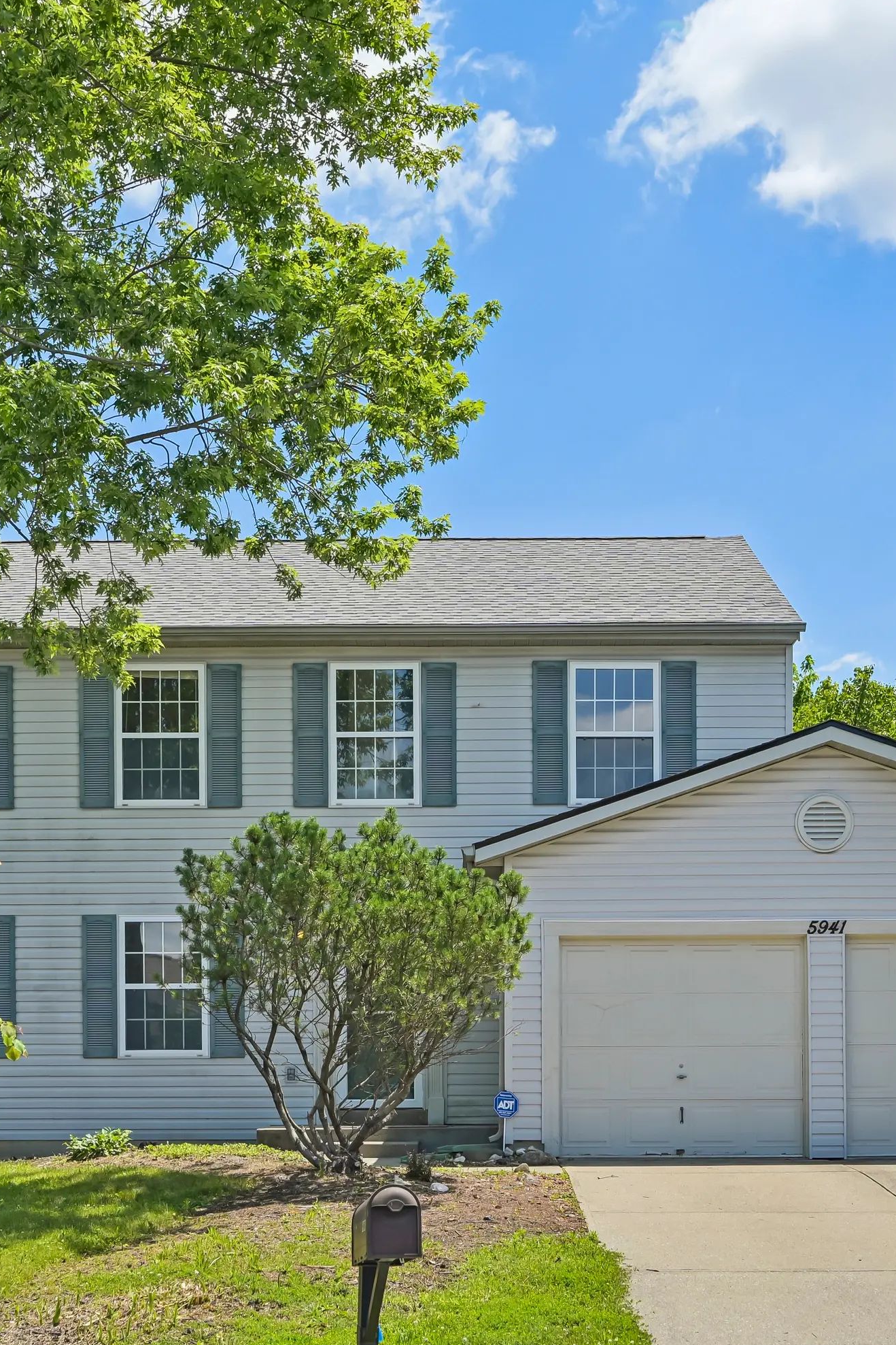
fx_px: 1671
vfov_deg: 43.8
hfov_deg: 30.0
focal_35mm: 45
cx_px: 488
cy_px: 675
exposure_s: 1/320
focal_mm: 29.5
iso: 100
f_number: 8
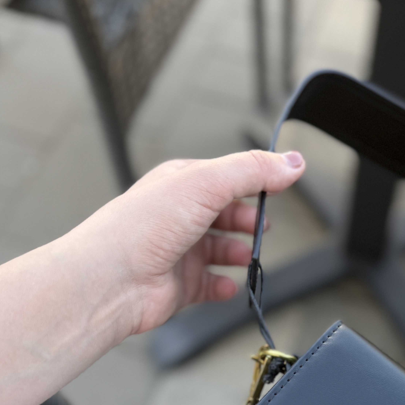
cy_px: 436
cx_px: 361
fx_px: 728
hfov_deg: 29.8
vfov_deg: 28.5
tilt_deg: -63.9
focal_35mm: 55
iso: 80
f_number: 1.78
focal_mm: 6.76
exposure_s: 1/242
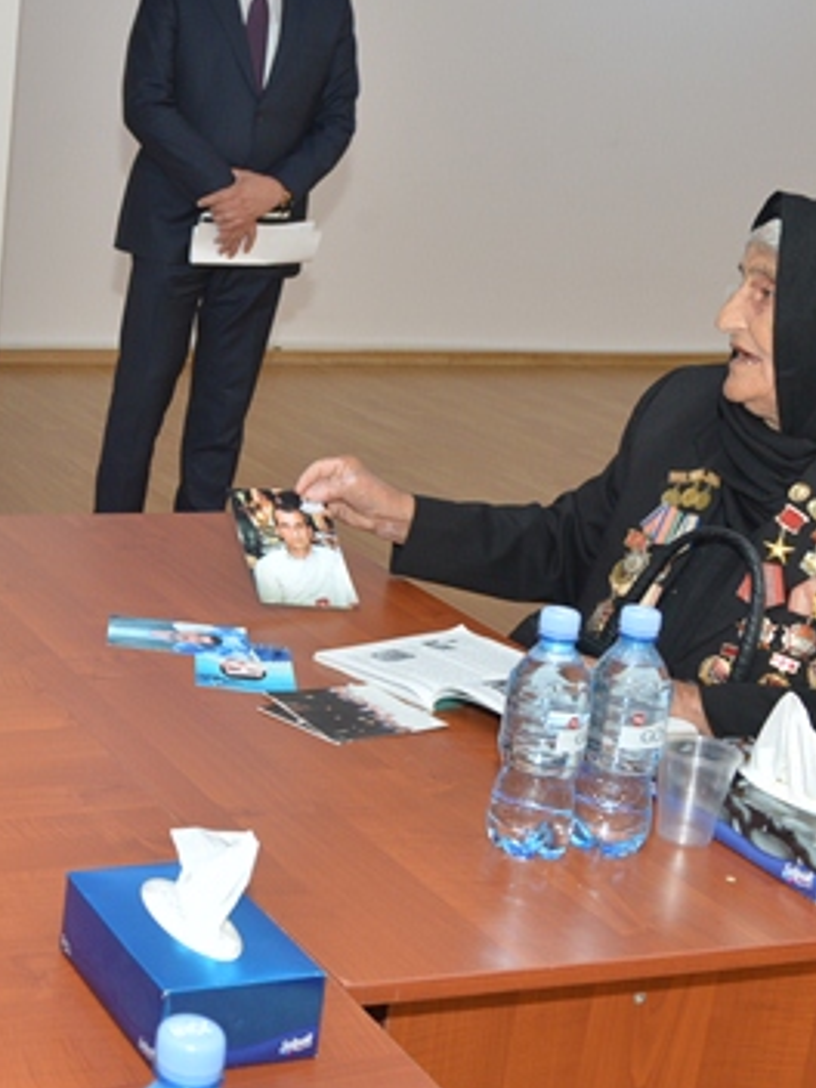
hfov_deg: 22.5
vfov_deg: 32.6
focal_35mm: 59
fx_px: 1854
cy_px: 457
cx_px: -207
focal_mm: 27
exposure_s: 1/60
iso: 640
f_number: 6.3
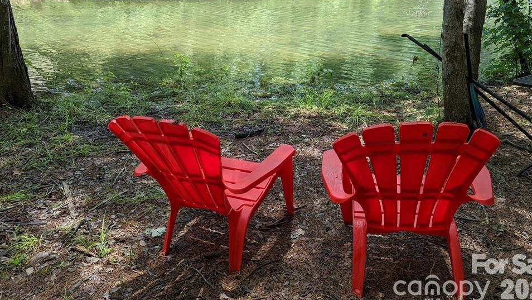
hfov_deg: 67.9
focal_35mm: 28
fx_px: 395
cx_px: 276
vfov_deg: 40.9
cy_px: 94
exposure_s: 1/331
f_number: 1.85
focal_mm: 6.81
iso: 40
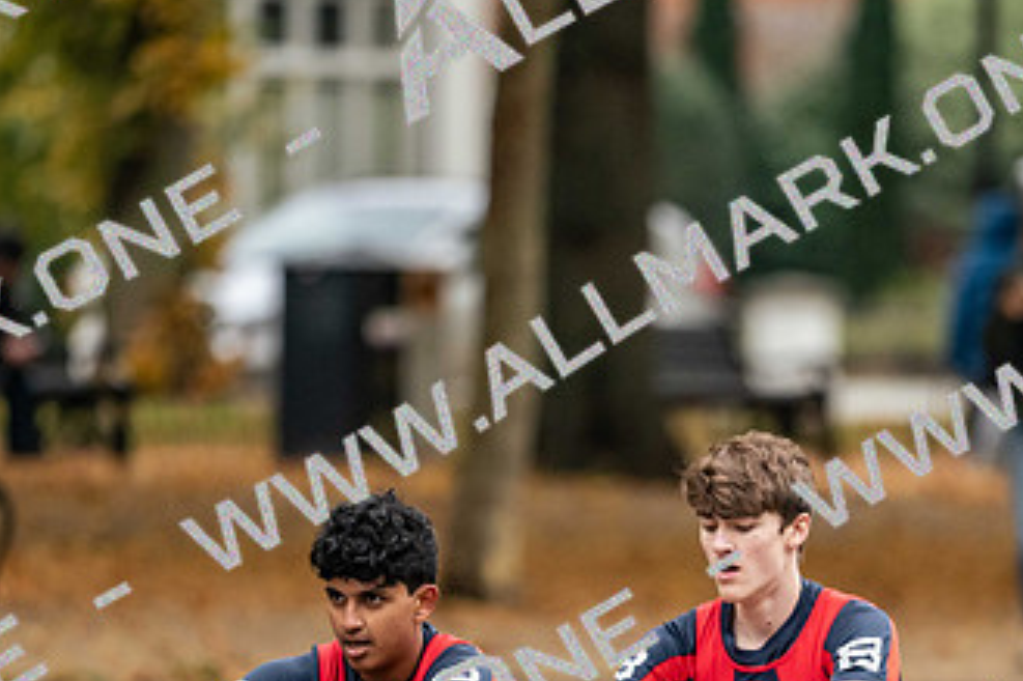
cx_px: 566
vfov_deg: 1.9
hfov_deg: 2.9
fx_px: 20051
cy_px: 580
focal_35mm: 706
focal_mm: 400
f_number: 4.5
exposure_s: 1/2500
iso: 2800
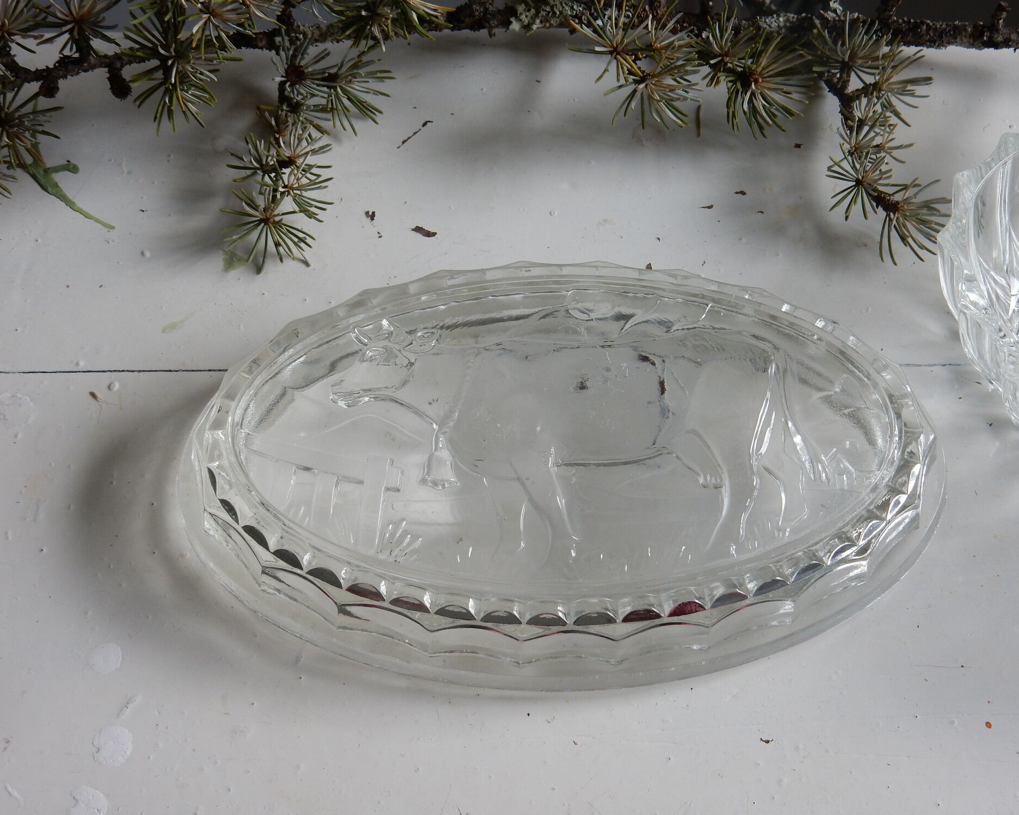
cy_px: 406
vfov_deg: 33.4
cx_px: 532
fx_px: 1357
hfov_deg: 41.1
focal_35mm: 45
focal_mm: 7.6
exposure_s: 1/30
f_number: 4.2
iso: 125
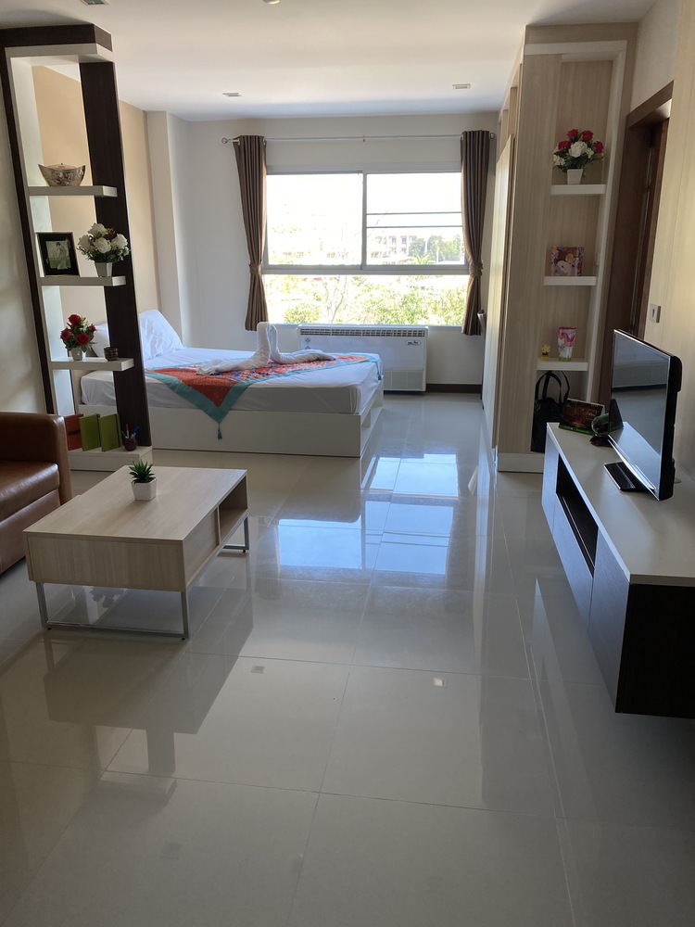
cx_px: 348
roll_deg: +0.4
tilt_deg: -16.3
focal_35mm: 26
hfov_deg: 53.1
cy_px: 464
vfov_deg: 67.3
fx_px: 696
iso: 80
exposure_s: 1/121
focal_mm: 4.25
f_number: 1.8
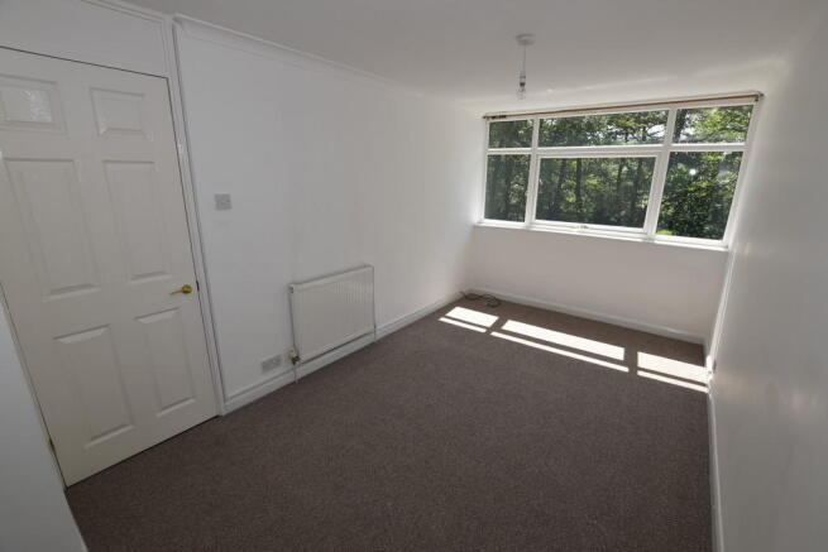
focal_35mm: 15
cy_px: 276
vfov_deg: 77.4
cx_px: 414
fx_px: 345
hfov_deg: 100.4
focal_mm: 10
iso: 100
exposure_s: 1/160
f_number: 6.3
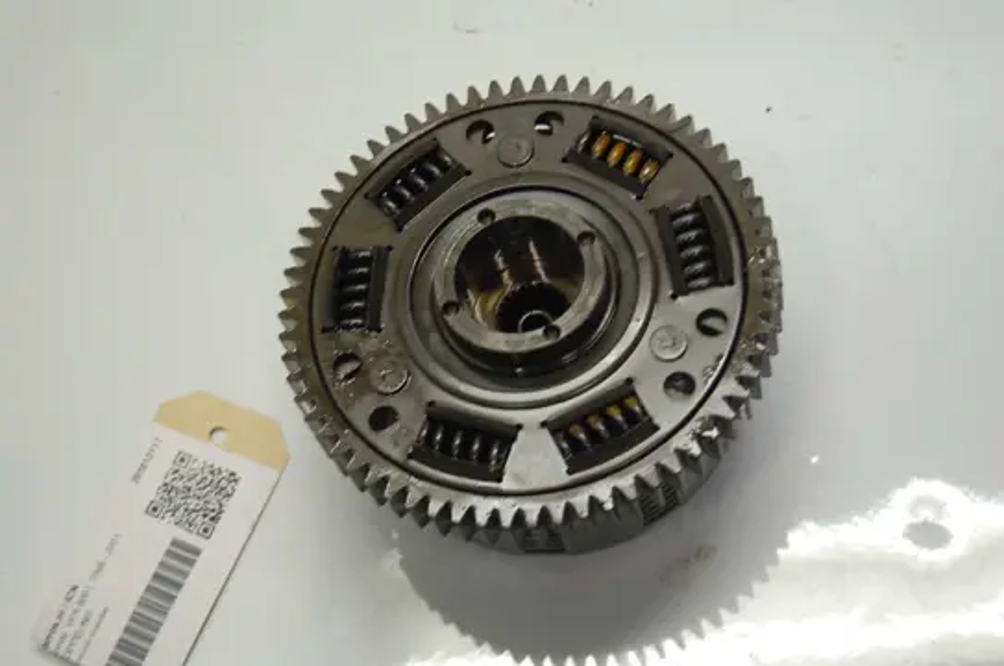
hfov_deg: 29.3
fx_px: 1921
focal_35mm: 69
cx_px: 502
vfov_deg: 19.7
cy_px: 333
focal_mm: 46
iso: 400
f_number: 5.3
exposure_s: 1/30
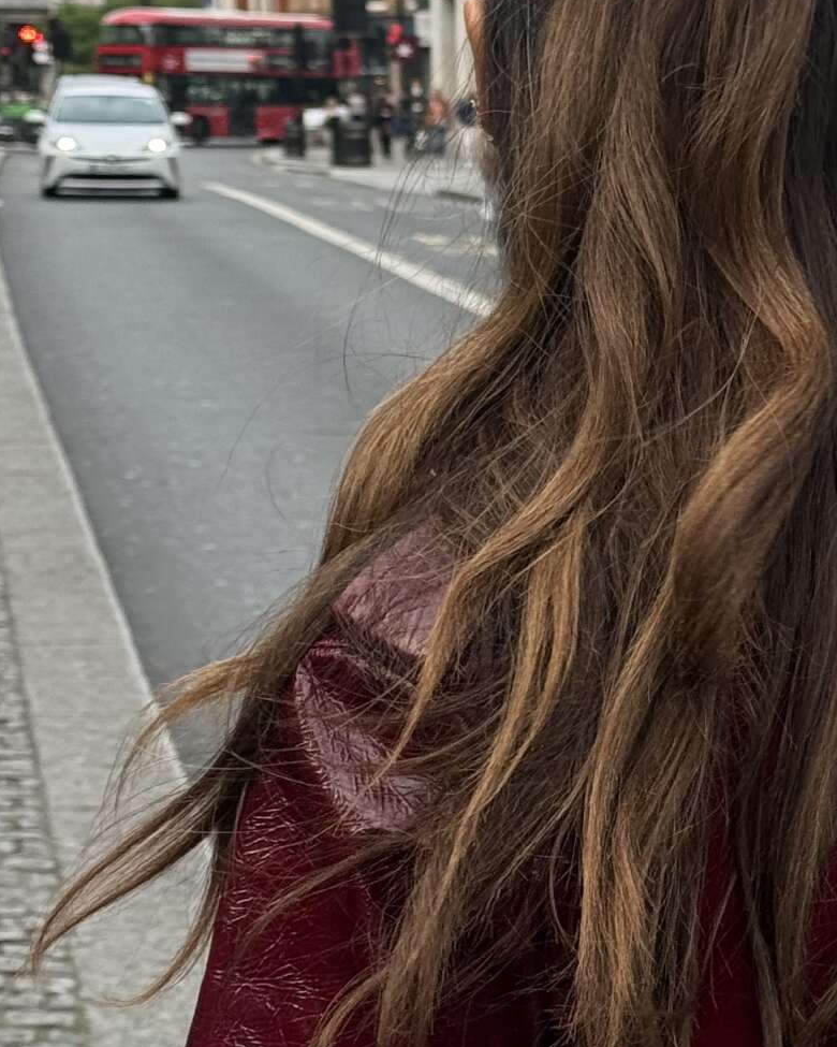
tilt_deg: -5.8
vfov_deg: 15.6
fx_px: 3809
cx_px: 768
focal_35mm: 123
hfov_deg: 12.4
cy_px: 554
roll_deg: +3.1
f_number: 1.78
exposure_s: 1/171
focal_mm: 6.76
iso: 64
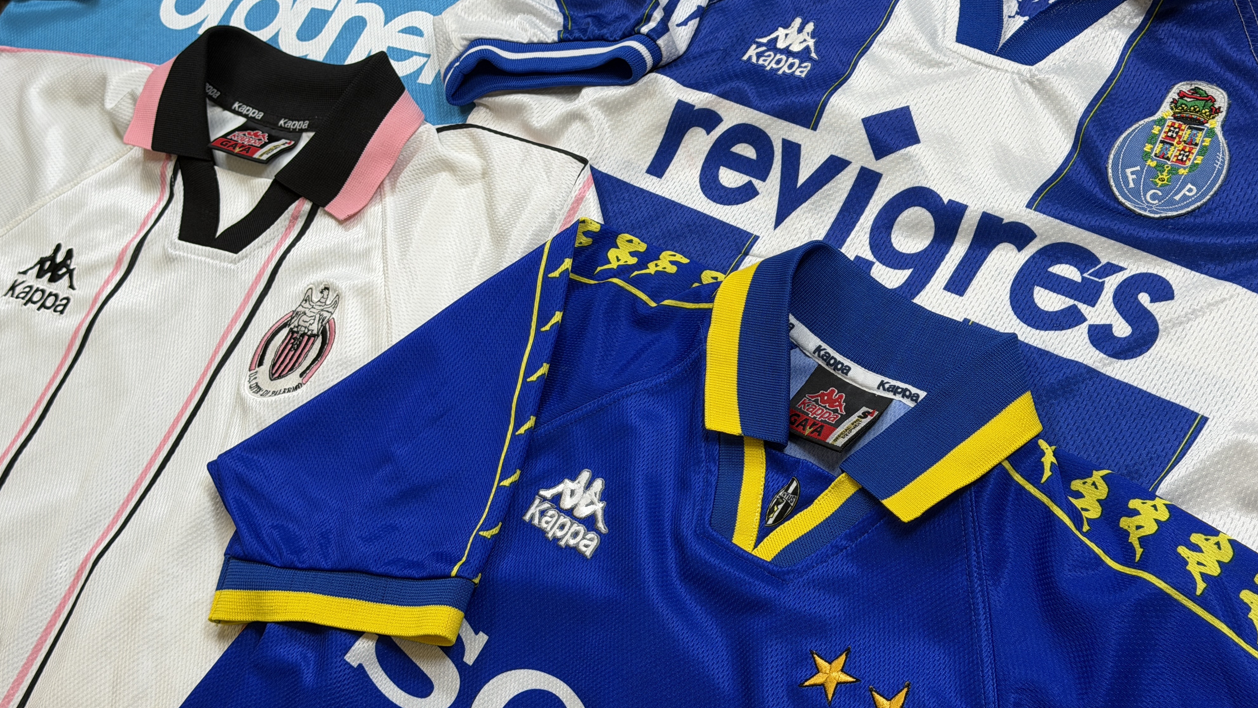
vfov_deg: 22.6
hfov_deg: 39.2
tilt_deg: -51.3
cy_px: 282
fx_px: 1768
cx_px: 623
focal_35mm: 53
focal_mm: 6.76
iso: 50
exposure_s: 1/142
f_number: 1.78
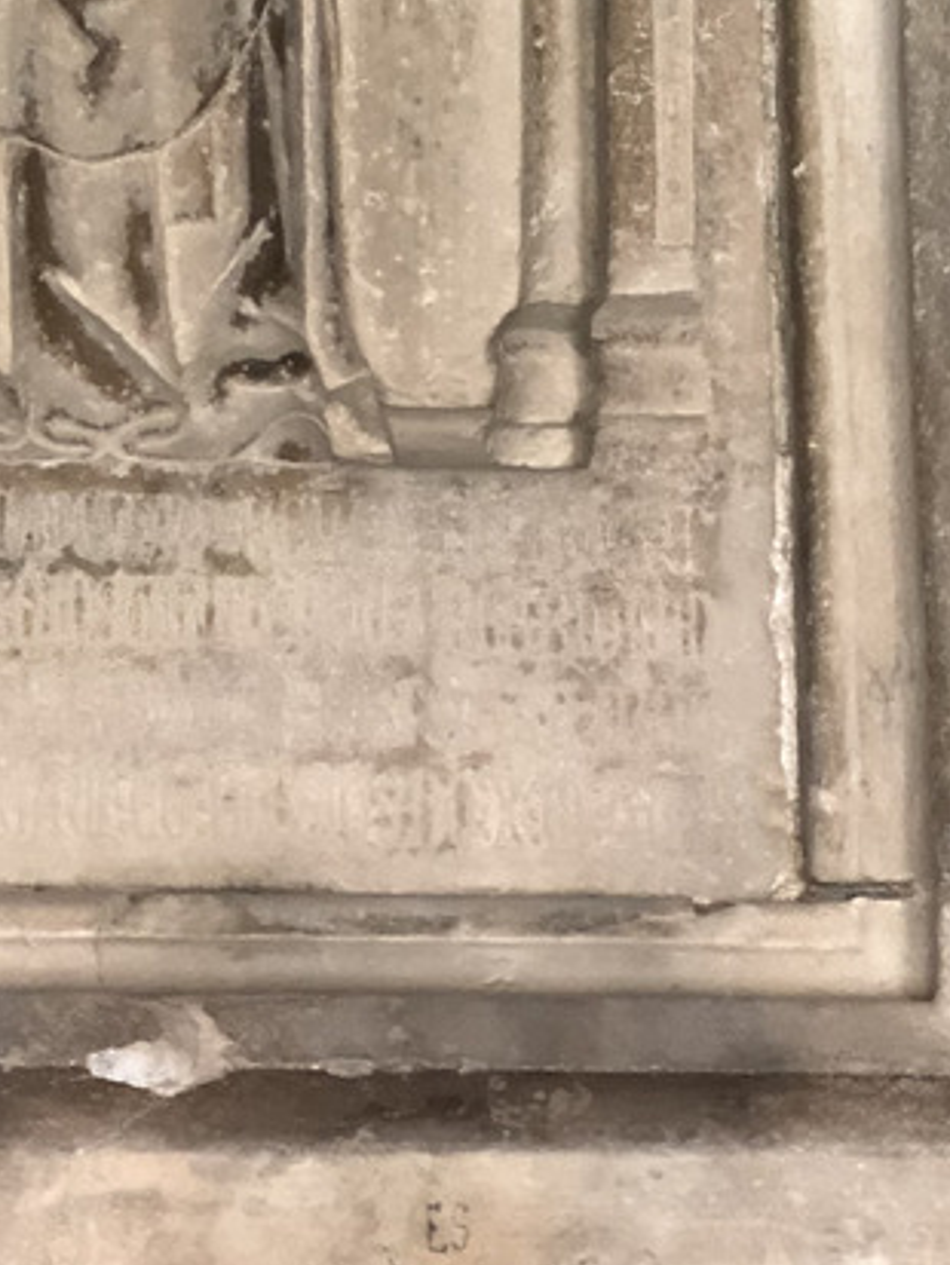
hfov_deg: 9.8
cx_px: 104
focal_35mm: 151
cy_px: -426
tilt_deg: +20.7
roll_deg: +0.3
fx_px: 5523
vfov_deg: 12.6
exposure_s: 1/60
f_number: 2.4
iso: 64
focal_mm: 6
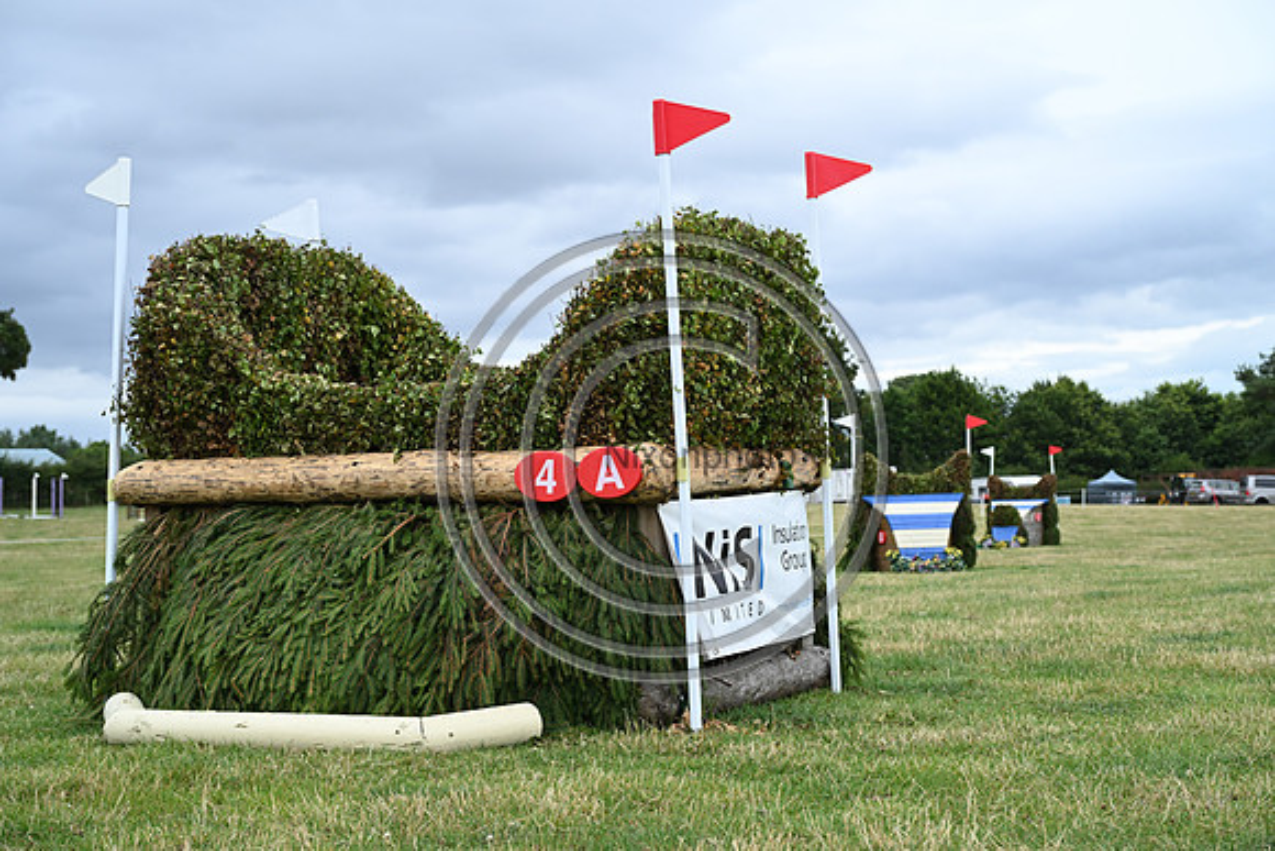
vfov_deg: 23.0
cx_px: 638
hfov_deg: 33.9
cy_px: 426
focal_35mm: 59
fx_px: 2090
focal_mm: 59
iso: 640
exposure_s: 1/800
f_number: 5
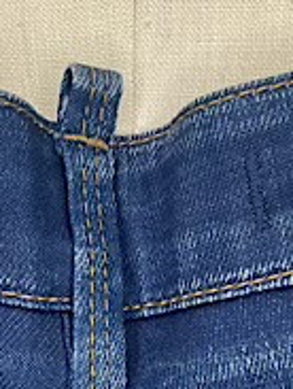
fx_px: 1226
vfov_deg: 16.2
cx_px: 185
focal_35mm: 109
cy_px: 612
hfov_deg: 13.6
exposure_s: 1/121
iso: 32
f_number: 1.6
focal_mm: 5.1
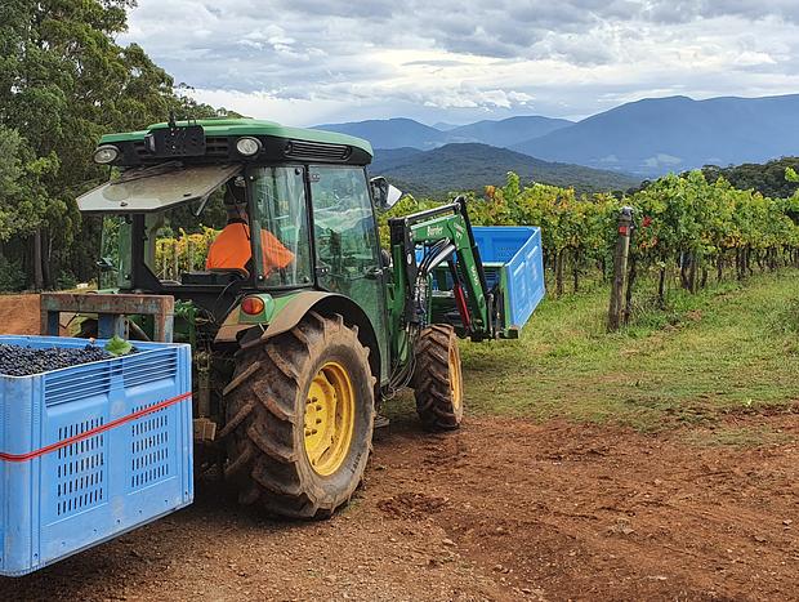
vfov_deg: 53.2
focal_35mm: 26
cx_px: 400
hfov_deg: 67.2
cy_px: 301
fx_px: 601
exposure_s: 1/970
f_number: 2.4
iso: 50
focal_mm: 4.32
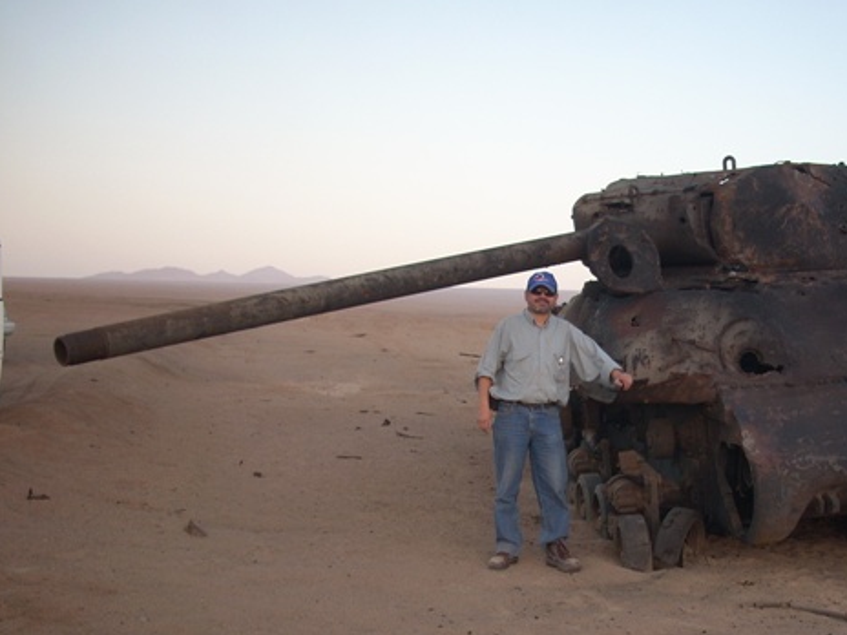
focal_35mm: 51
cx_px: 566
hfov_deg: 37.1
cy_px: 405
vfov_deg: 28.4
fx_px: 1248
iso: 64
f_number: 2.8
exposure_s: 1/52.7
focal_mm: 6.2
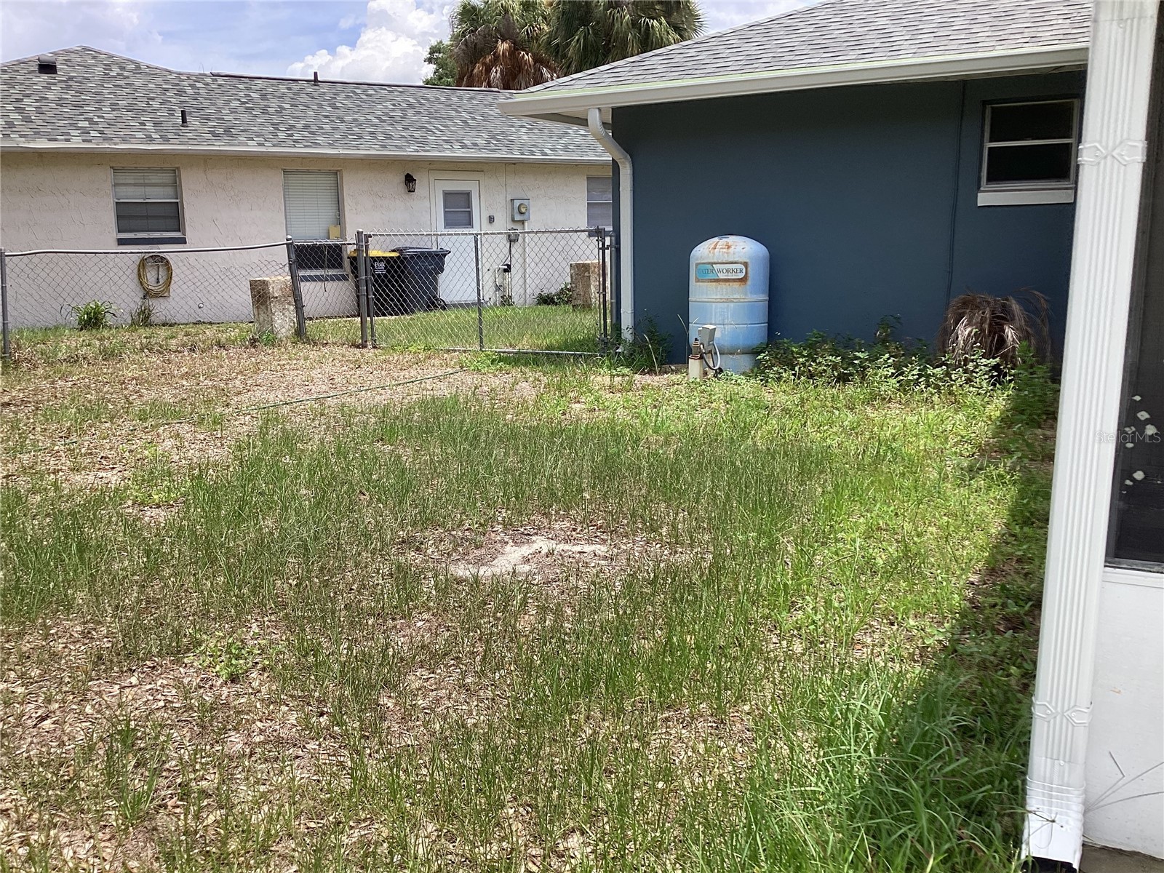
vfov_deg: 45.4
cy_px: 436
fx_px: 1042
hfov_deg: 58.4
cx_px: 582
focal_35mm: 31
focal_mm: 3.3
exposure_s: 1/691
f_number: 2.4
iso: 25
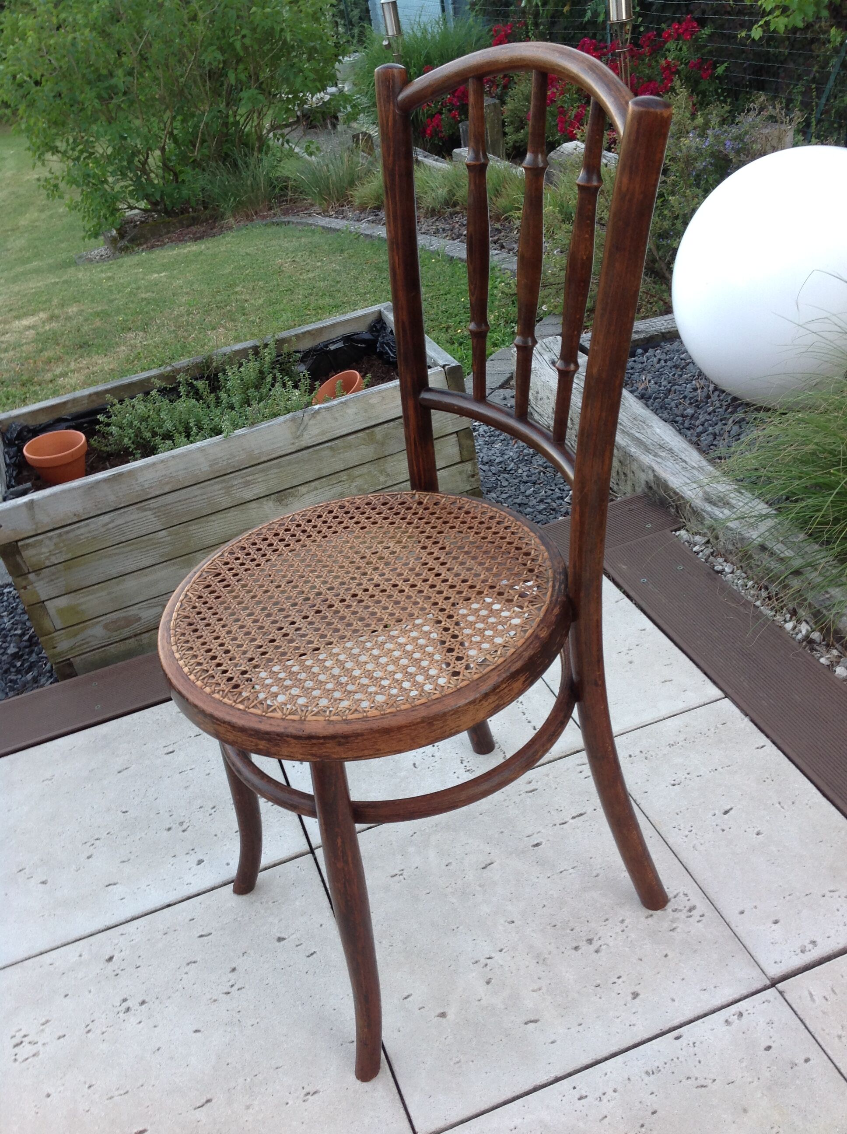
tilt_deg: -33.2
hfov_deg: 40.6
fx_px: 1145
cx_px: 424
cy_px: 567
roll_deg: +12.7
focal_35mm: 35
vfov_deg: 52.7
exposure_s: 1/30
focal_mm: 4.28
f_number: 2.4
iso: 50
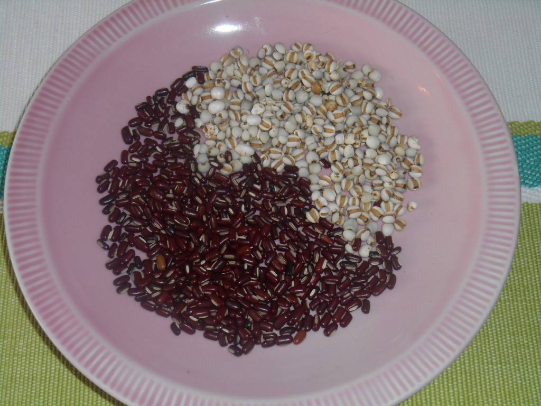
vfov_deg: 27.5
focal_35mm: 53
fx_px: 828
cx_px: 270
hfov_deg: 36.2
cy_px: 203
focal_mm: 9.5
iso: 80
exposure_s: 1/30
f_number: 4.2
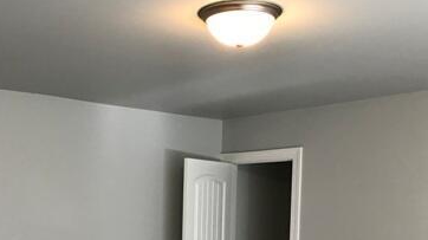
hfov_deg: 38.1
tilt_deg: -3.2
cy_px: 244
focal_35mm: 54
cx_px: 144
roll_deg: -0.5
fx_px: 612
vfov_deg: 21.4
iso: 32
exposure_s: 1/24
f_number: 1.8
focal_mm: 3.99
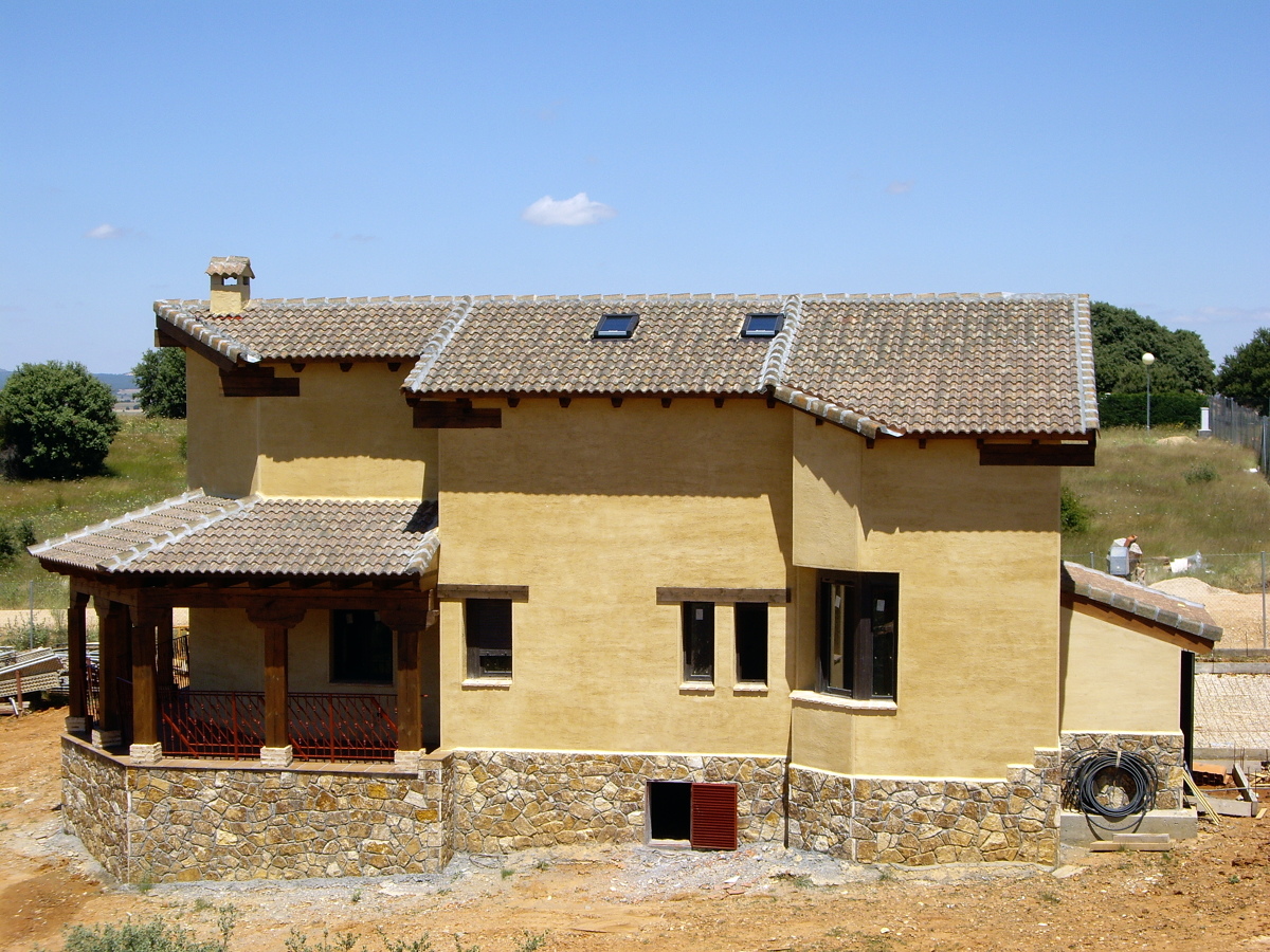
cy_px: 476
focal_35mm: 66
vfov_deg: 22.3
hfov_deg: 29.4
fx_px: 2421
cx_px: 635
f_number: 5.8
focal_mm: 10.7
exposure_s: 1/250
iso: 50
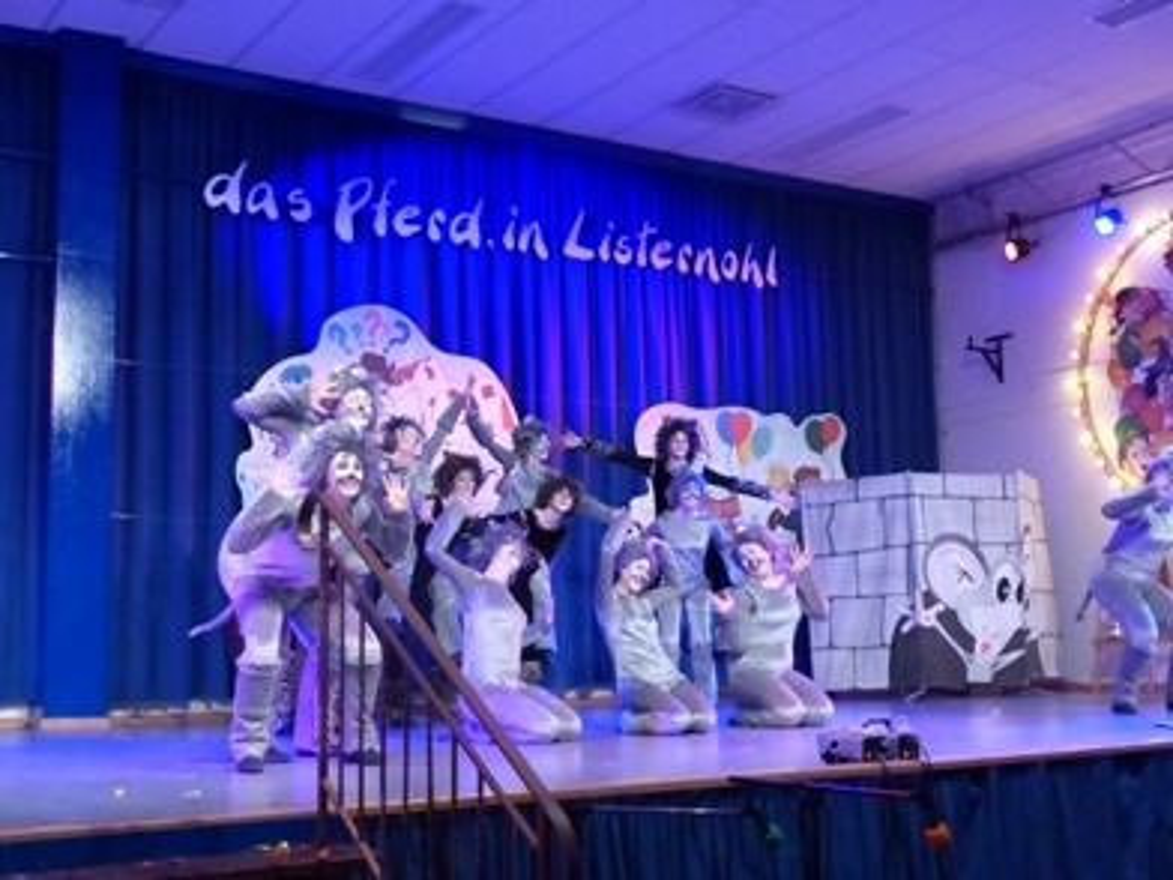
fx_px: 1525
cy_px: 440
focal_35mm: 45
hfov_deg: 42.1
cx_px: 586
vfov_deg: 32.2
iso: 1600
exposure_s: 1/100
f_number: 2.8
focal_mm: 8.1
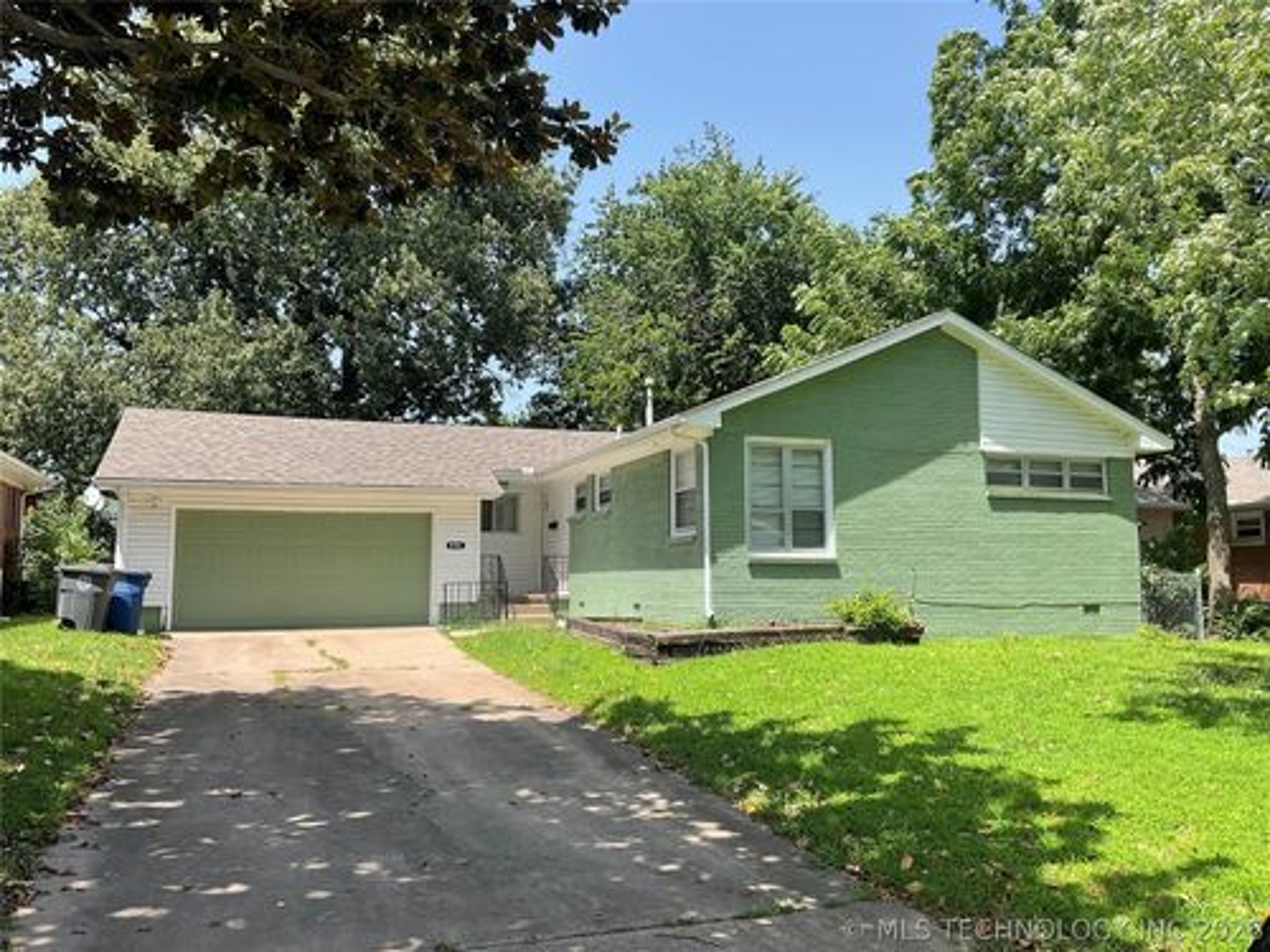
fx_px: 1064
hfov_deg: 61.7
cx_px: 635
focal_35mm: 29
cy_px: 476
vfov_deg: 48.2
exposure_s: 1/898
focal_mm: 3
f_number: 1.8
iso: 16
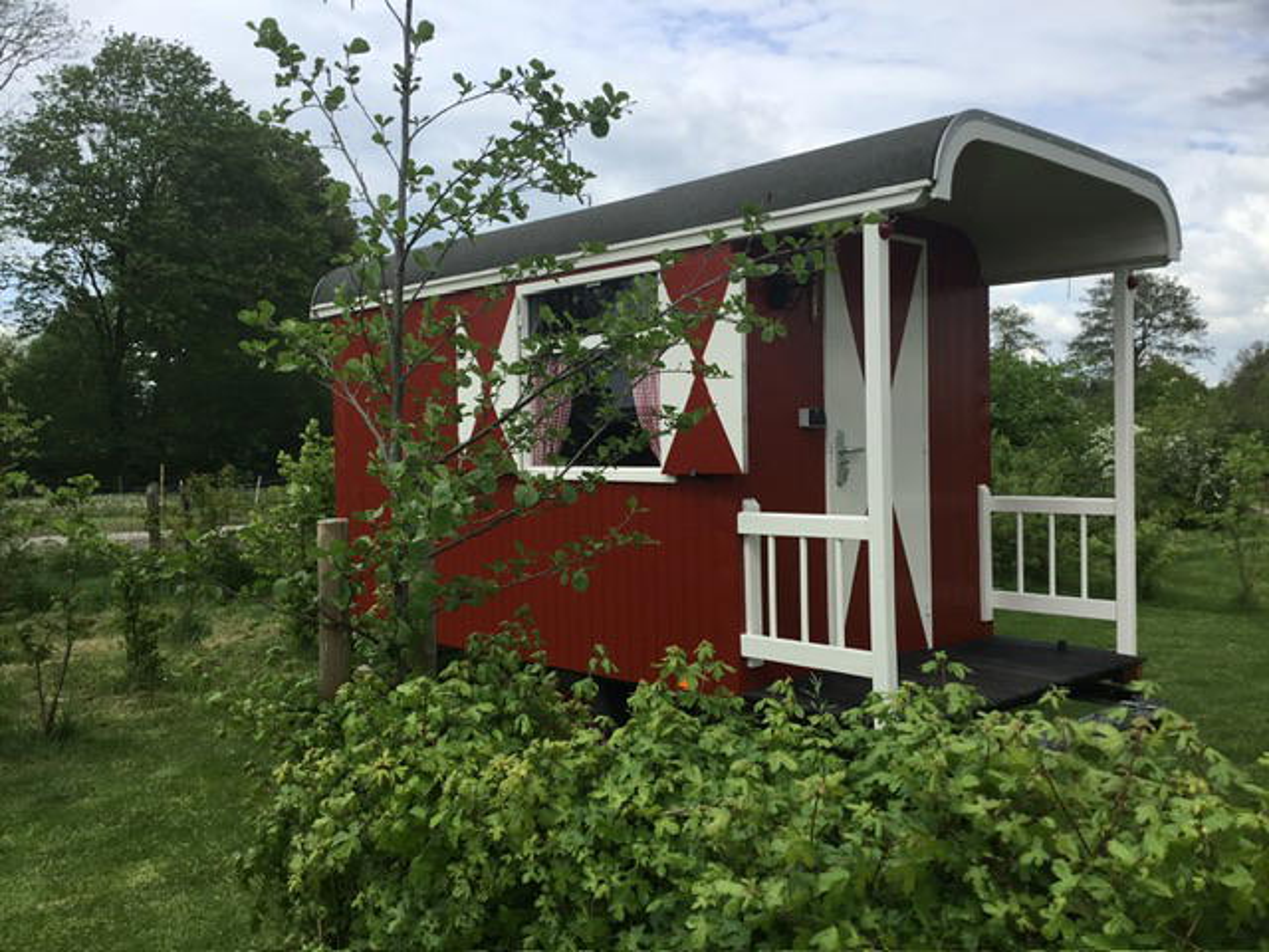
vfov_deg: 45.4
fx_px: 1136
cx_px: 634
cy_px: 476
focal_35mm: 31
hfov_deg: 58.4
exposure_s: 1/876
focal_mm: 3.3
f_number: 2.4
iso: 25
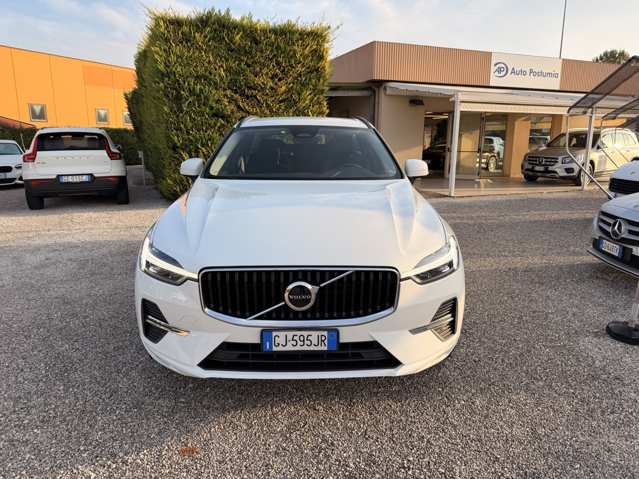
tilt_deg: -13.0
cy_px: 240
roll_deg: -0.1
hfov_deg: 71.6
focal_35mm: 24
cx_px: 320
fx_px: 443
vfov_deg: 56.8
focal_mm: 6.76
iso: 80
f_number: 1.78
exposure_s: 1/1653
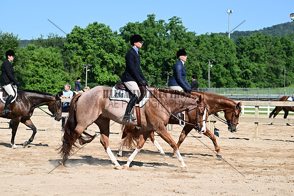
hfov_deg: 23.6
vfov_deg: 15.9
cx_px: 147
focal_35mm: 86
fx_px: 702
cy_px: 98
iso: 125
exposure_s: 1/778
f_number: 5.6
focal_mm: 86
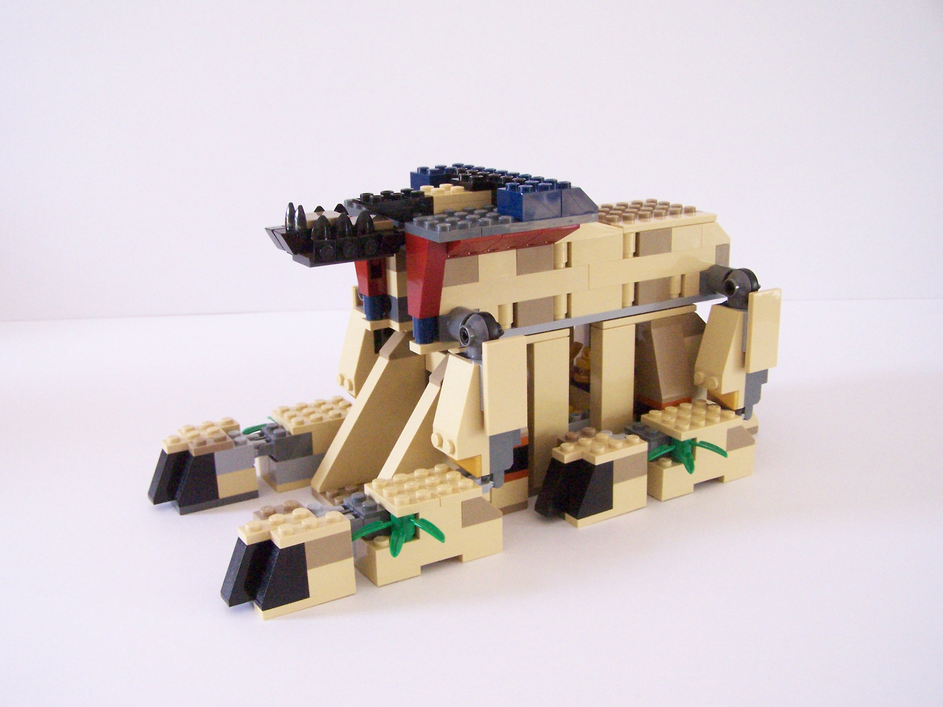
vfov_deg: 37.7
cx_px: 472
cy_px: 354
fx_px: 1035
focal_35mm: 38
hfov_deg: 49.0
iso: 400
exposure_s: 1/10
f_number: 4
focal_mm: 6.3
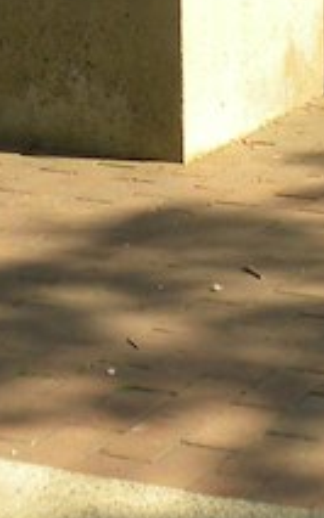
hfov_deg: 7.8
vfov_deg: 12.0
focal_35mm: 168
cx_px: 90
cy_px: -195
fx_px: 2375
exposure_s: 1/452
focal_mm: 5.9
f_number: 2.8
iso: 64
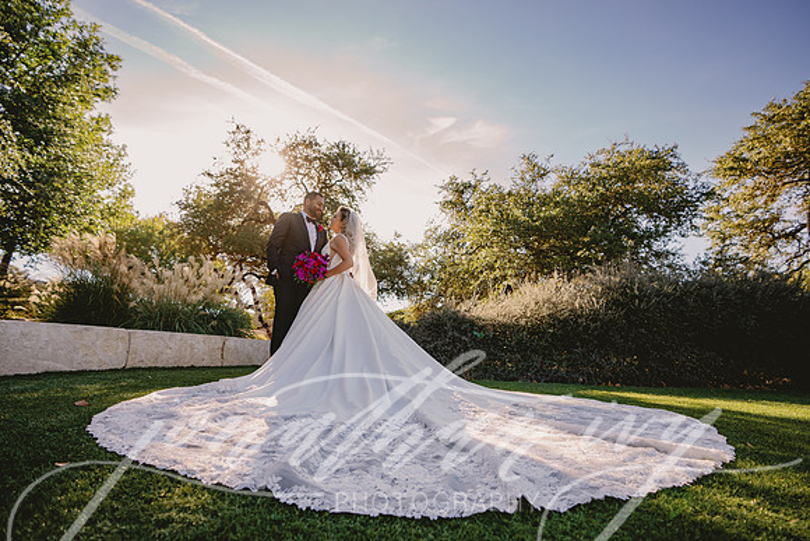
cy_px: 270
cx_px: 405
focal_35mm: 16
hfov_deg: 96.7
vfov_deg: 73.8
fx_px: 360
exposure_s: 1/250
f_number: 3.2
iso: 100
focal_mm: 16
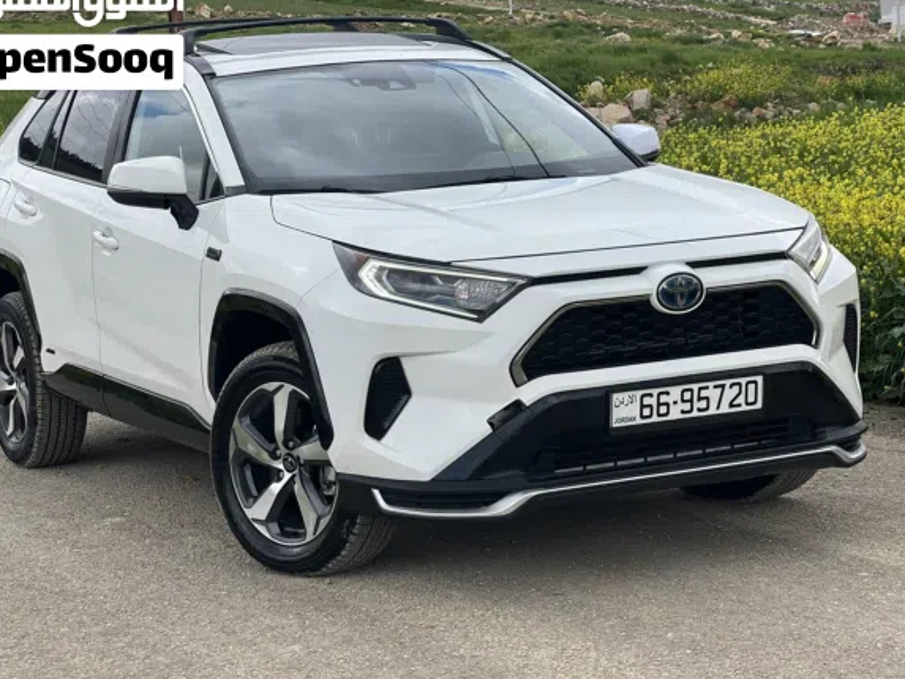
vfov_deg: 17.2
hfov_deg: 22.7
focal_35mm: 86
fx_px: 2249
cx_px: 422
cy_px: 317
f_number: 2.8
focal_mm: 9
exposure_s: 1/436
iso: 32
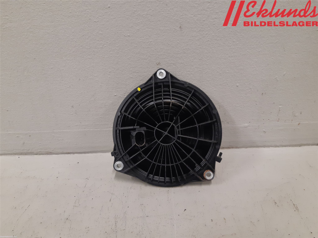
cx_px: 159
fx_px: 239
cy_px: 119
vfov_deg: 53.1
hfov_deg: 67.3
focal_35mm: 26
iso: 160
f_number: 1.7
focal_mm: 3.93
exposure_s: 1/50
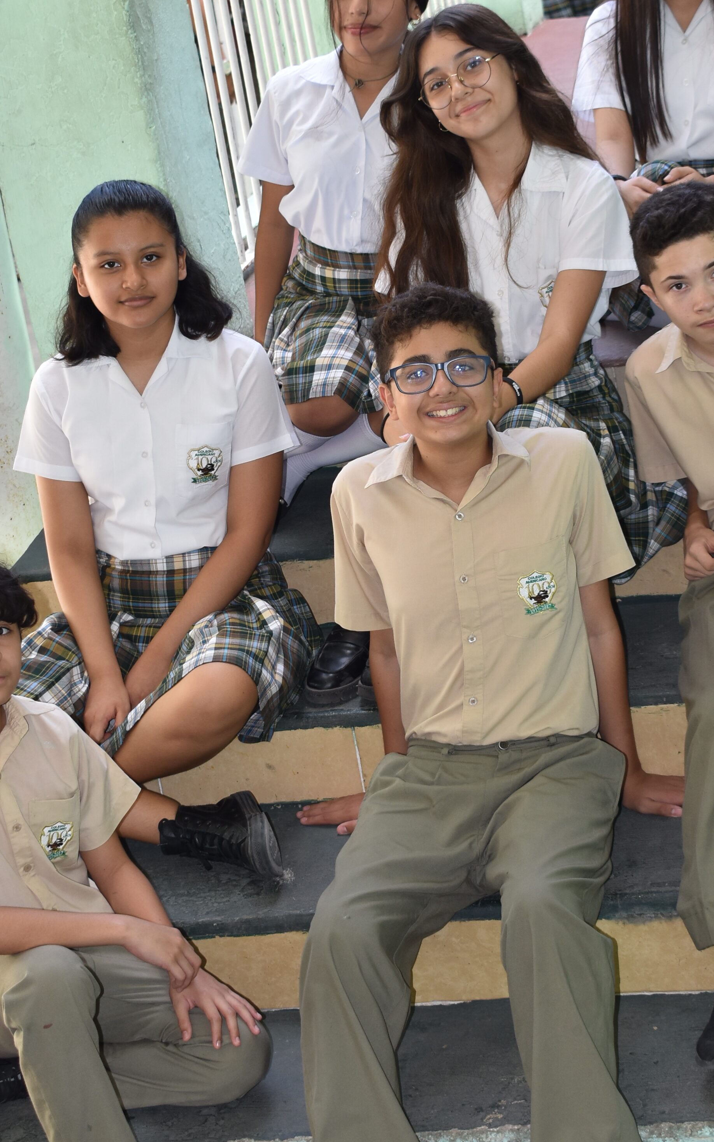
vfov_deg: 23.3
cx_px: 422
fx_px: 2770
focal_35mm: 89
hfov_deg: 14.7
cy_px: 512
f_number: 5.6
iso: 320
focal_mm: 38
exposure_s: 1/125
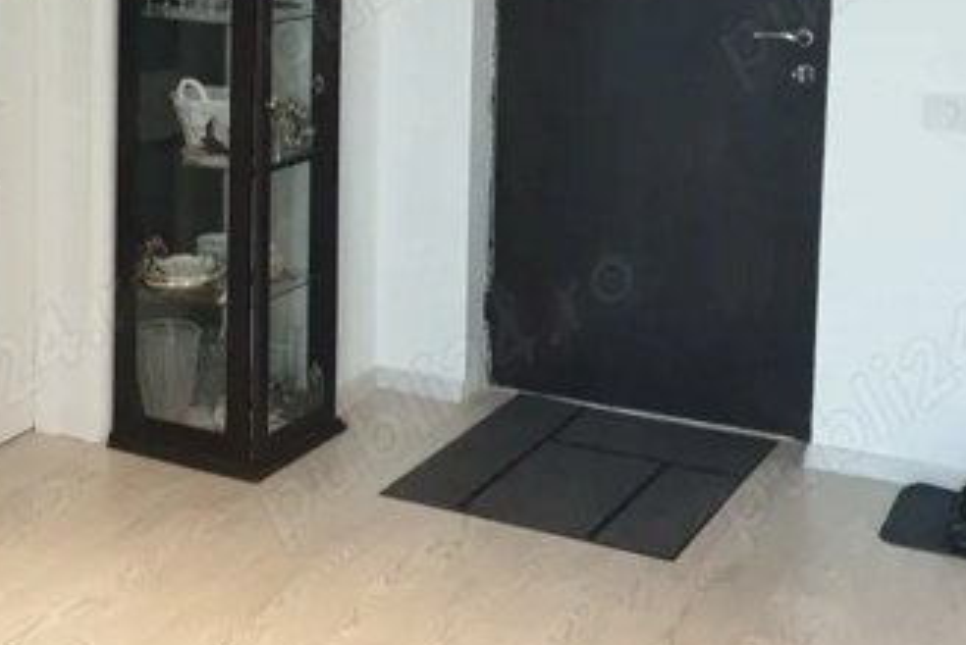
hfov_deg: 29.3
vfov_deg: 20.0
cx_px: 106
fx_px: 1772
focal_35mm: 66
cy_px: 3
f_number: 1.5
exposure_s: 1/33
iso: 320
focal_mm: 4.3
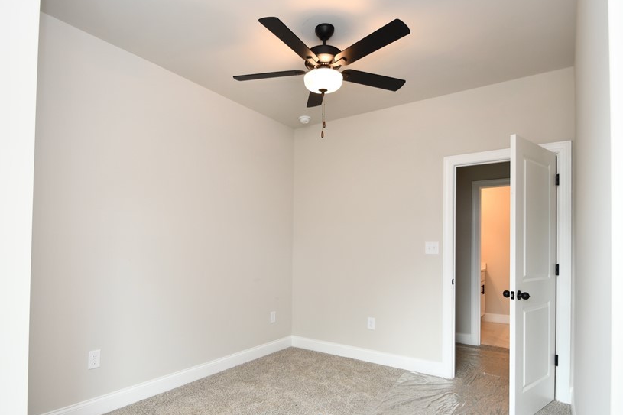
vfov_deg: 61.5
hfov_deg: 84.0
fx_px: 346
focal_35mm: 20
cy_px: 242
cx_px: 303
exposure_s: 1/60
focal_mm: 10
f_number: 4
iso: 250
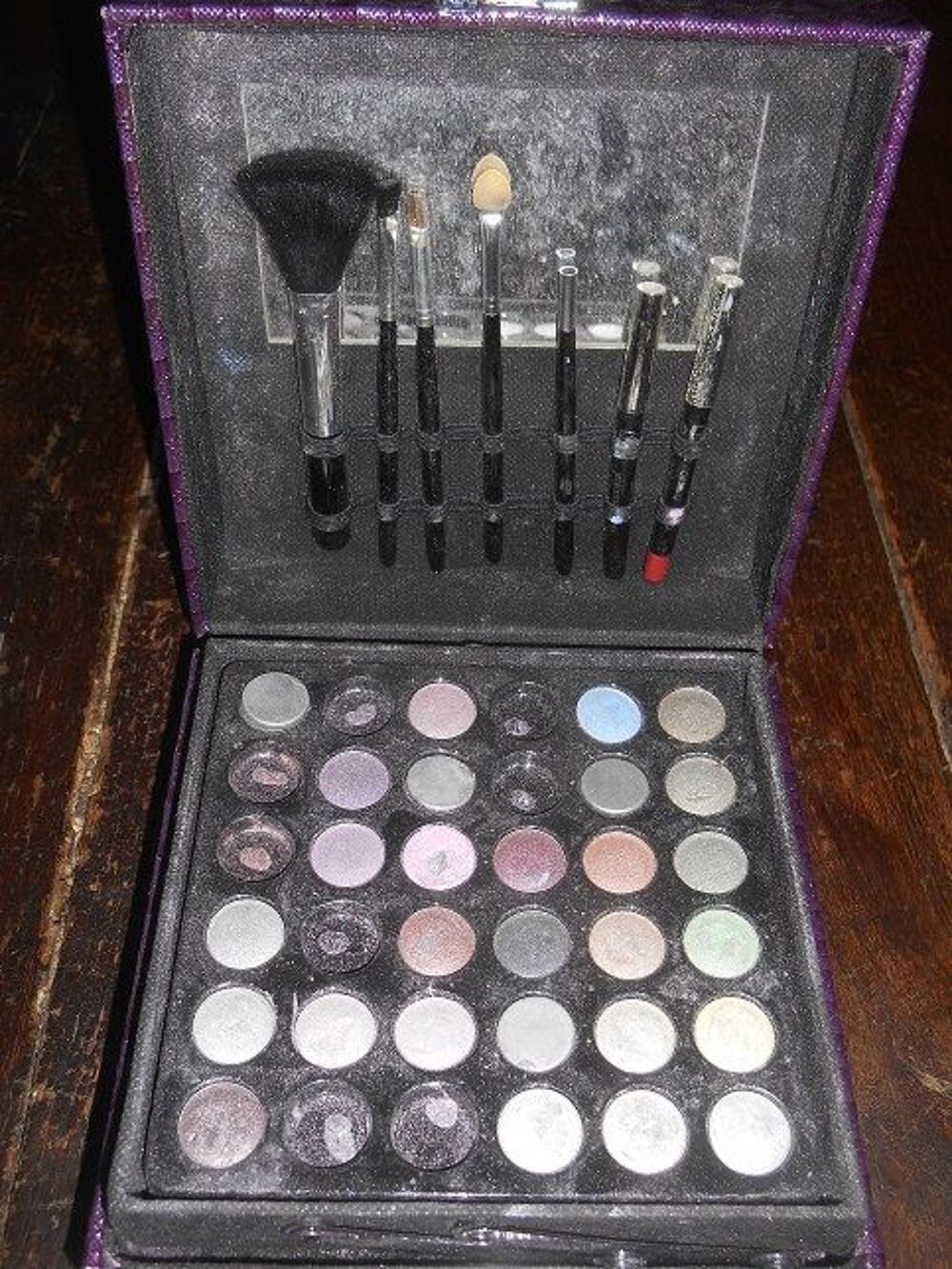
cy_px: 634
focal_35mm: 35
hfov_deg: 40.7
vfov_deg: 52.6
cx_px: 476
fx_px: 1283
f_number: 3.7
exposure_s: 1/30
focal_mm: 6.3
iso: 80
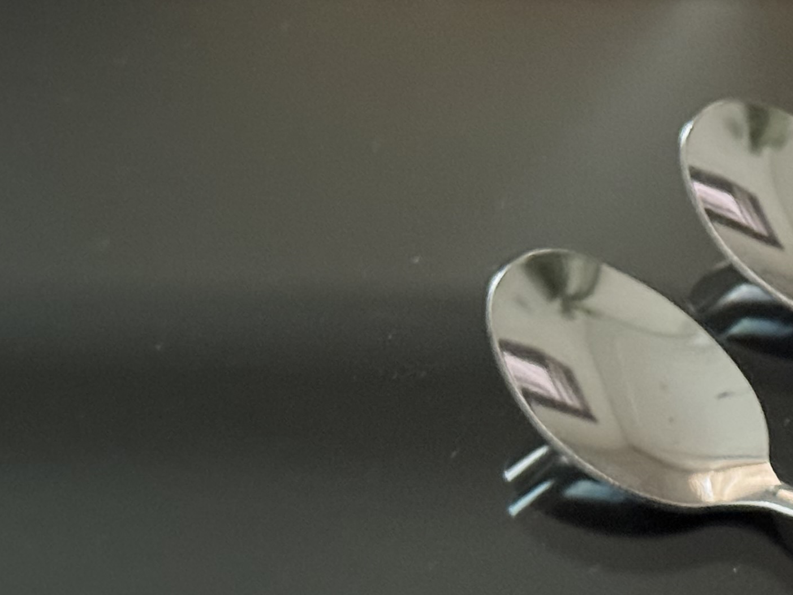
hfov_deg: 13.7
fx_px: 3162
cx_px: 1067
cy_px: 305
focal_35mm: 138
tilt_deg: -46.3
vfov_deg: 10.8
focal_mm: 6.76
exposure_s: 1/18
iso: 800
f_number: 1.78
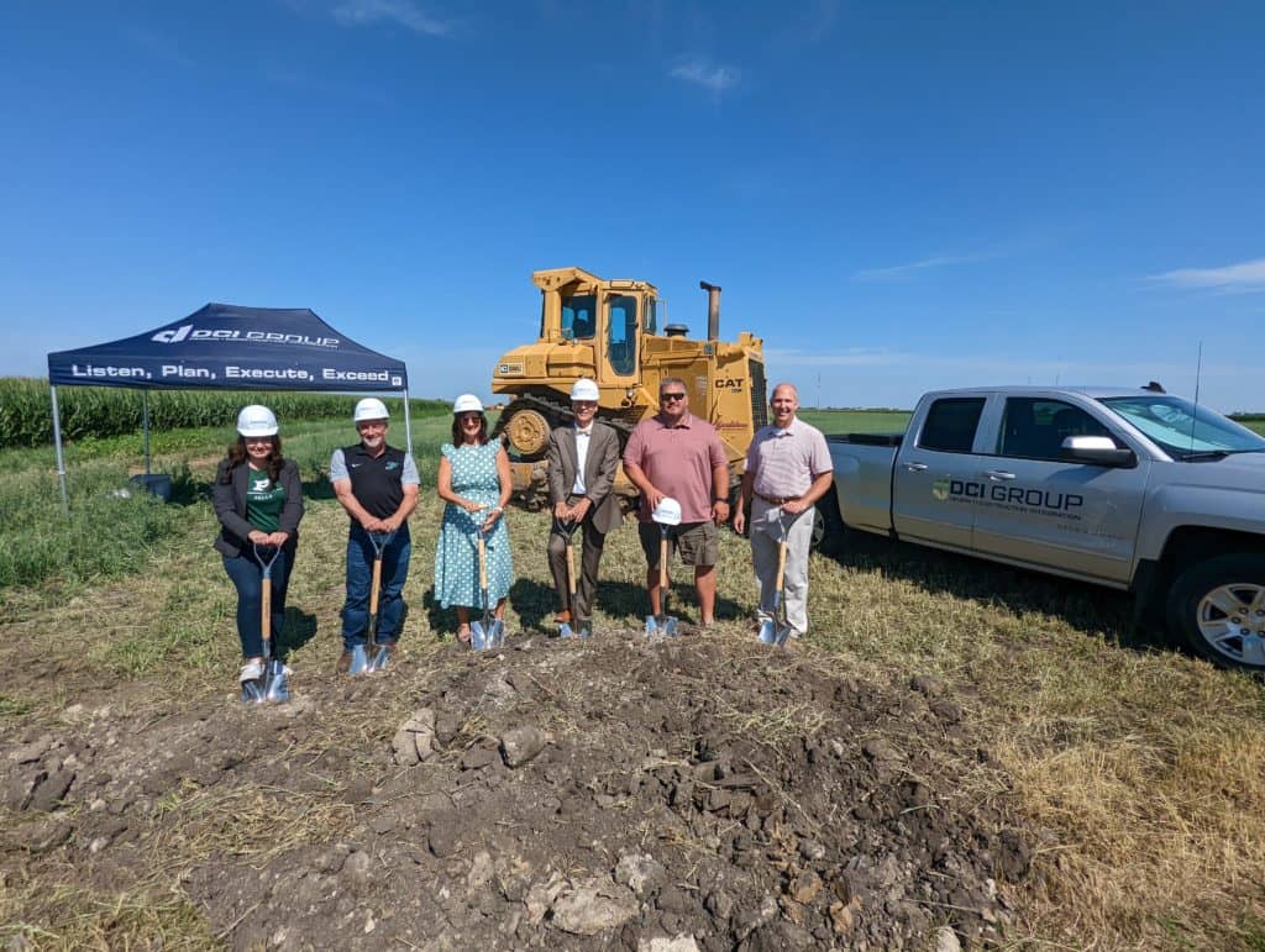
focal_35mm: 16
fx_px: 586
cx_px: 632
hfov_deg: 94.4
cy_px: 476
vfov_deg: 78.2
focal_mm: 2.35
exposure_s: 1/2584
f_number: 2.2
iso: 46
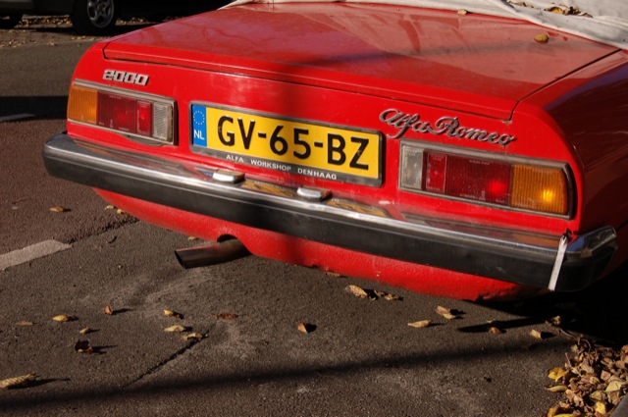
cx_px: 314
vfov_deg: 23.7
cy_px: 208
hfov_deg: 35.1
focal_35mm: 57
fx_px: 993
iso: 200
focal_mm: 38
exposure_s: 1/320
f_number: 9
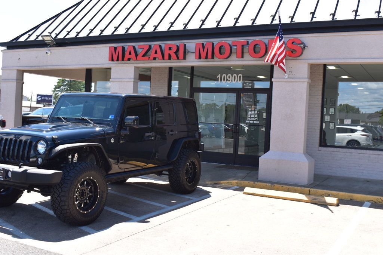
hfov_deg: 47.9
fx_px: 431
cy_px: 128
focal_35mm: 40
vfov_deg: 33.0
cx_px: 192
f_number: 10
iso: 400
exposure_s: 1/250
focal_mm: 27
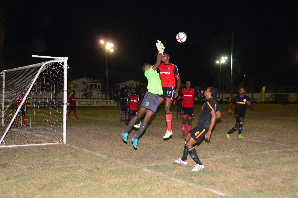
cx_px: 149
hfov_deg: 42.4
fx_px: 384
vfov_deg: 28.8
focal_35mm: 46
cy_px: 99
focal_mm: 31
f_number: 4
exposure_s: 1/125
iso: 2000
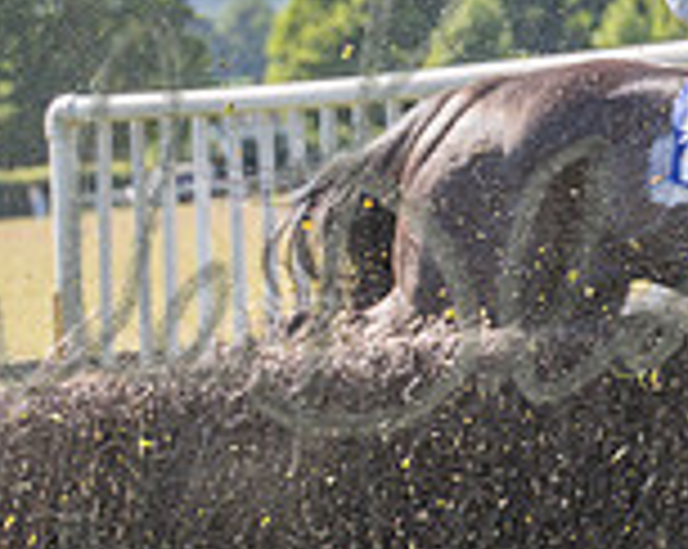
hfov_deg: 6.6
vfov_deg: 5.3
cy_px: 139
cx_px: 758
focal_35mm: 291
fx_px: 5918
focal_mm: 70
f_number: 4
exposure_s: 1/1600
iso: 200
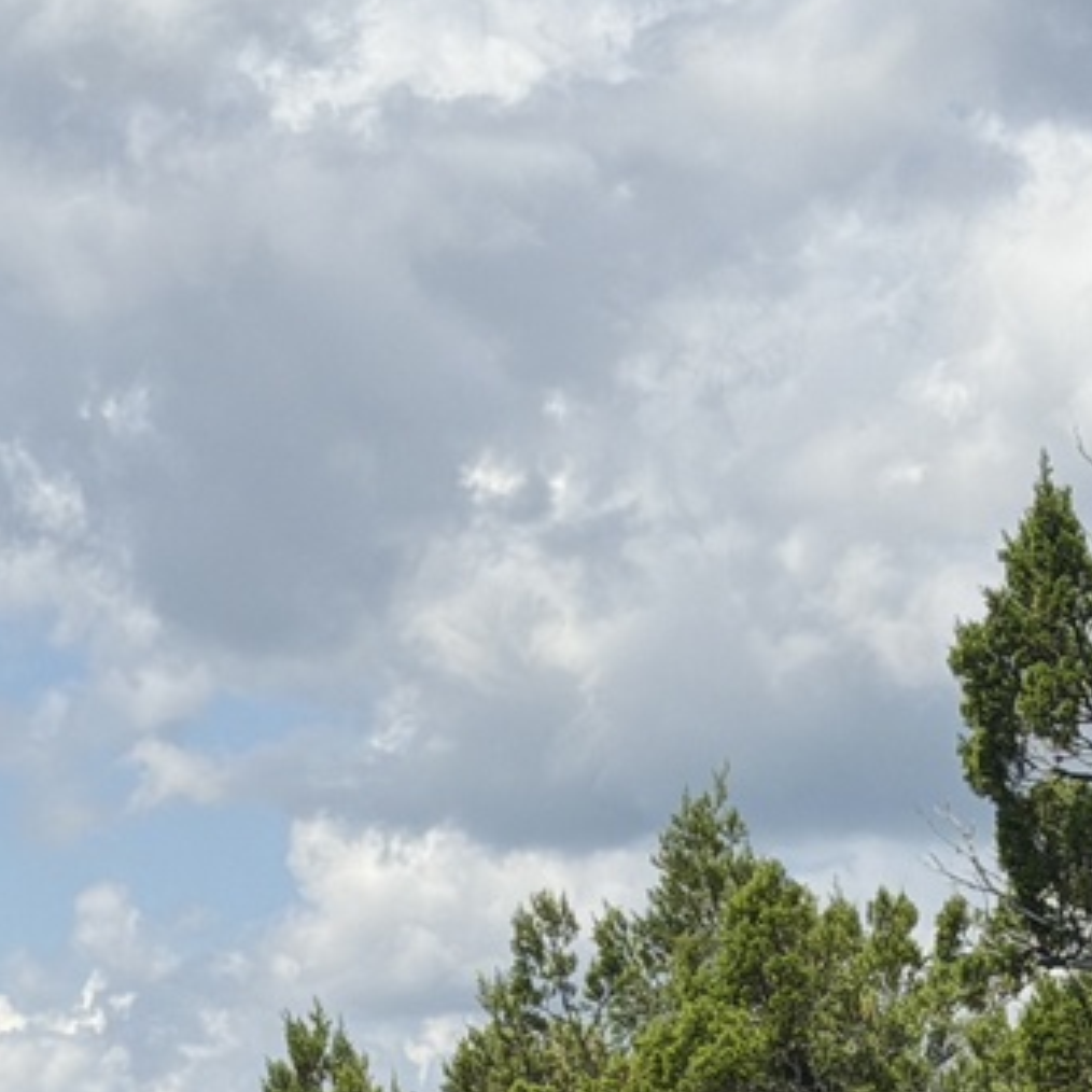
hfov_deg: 9.6
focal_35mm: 181
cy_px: 1137
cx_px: -55
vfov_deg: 9.6
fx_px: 6460
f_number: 1.78
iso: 64
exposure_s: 1/7143
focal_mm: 6.76
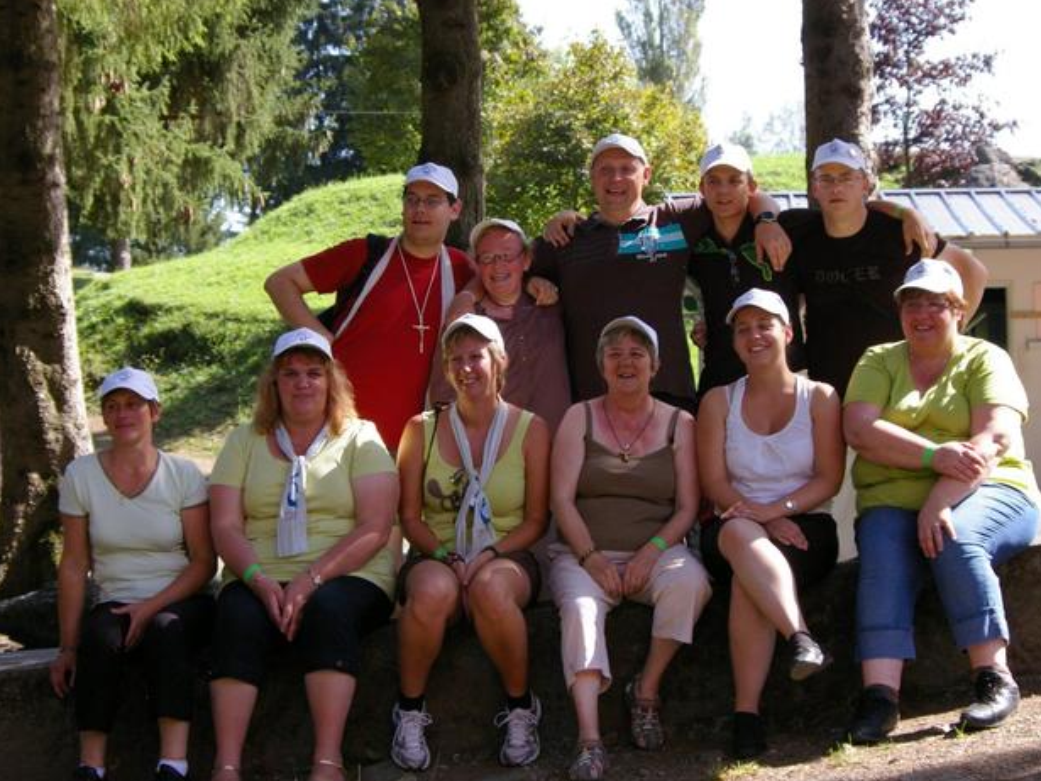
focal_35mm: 82
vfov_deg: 18.0
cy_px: 390
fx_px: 2465
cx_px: 560
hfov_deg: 23.8
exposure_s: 1/350
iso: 800
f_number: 8
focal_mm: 50
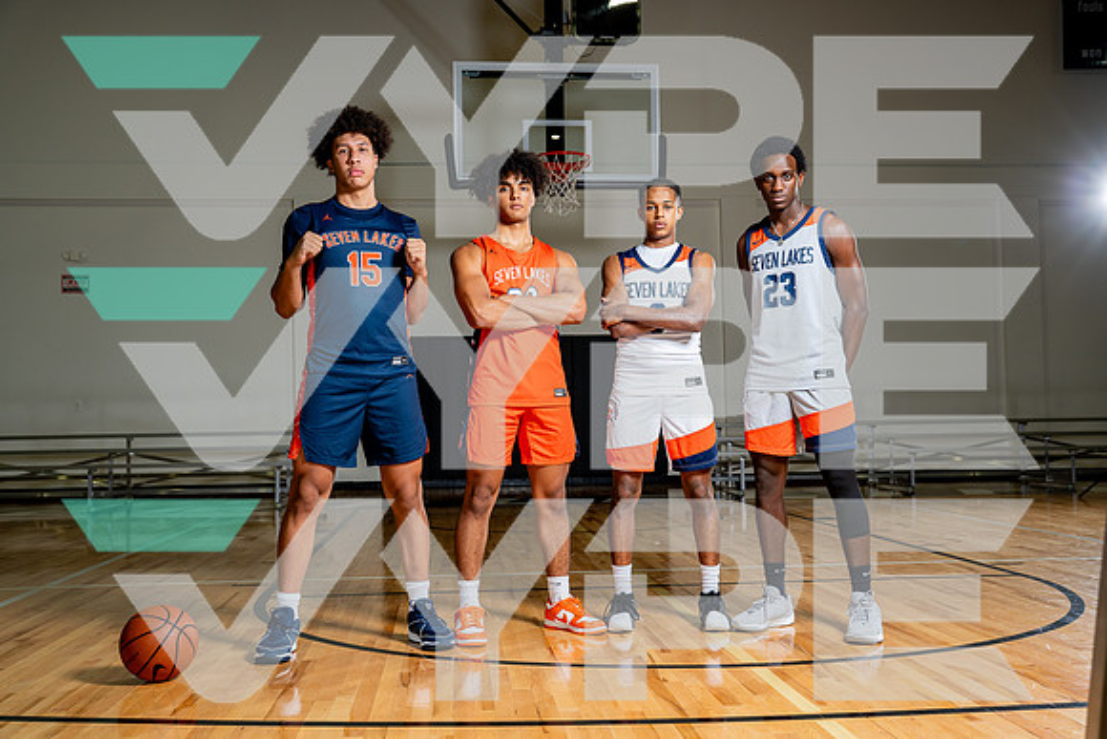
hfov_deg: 50.7
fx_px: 1169
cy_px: 370
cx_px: 554
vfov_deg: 35.1
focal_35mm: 38
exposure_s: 1/250
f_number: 5.6
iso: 250
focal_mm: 38
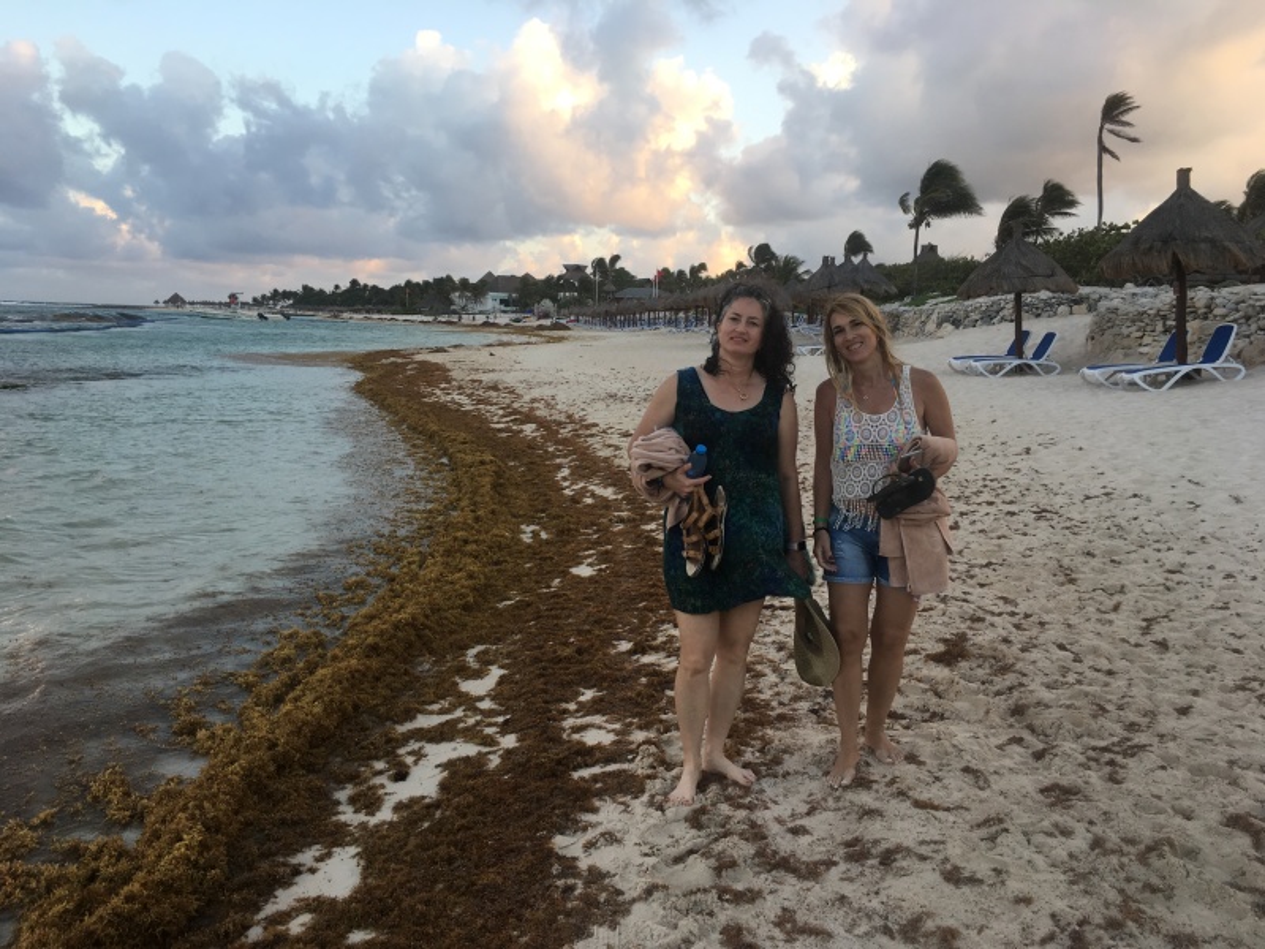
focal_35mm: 29
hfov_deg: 61.7
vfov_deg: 48.2
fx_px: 1060
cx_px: 632
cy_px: 474
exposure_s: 1/120
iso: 25
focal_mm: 4.15
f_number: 2.2
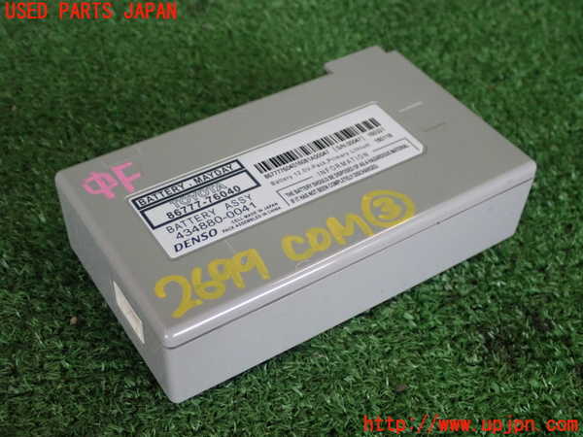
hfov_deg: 38.9
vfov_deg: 29.7
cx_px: 292
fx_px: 825
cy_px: 218
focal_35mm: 49
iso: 800
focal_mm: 8.99
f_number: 3.2
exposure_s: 1/200
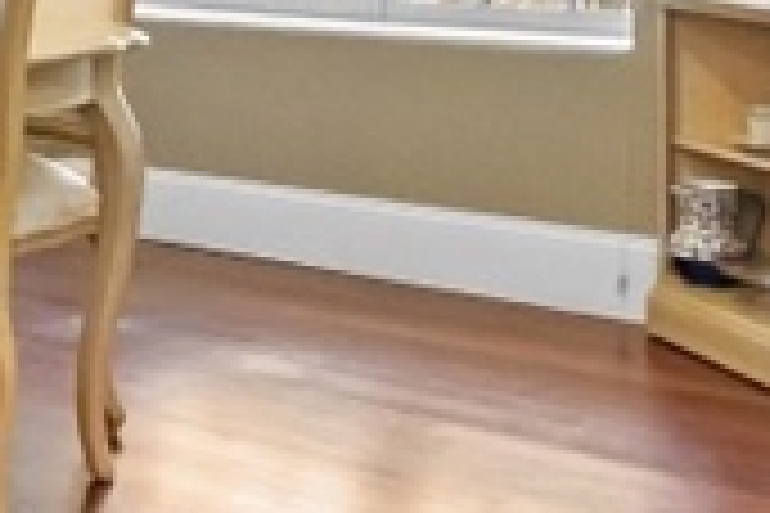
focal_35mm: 90
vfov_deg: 14.6
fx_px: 1925
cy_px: -146
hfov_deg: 20.1
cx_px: -315
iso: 800
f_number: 5.6
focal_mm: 10
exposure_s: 1/80
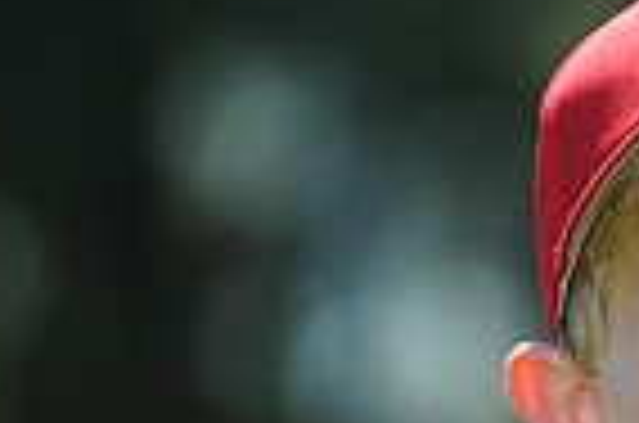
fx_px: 14487
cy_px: 508
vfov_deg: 1.7
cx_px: 882
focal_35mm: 818
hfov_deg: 2.5
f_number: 4.5
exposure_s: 1/800
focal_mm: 200
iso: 200
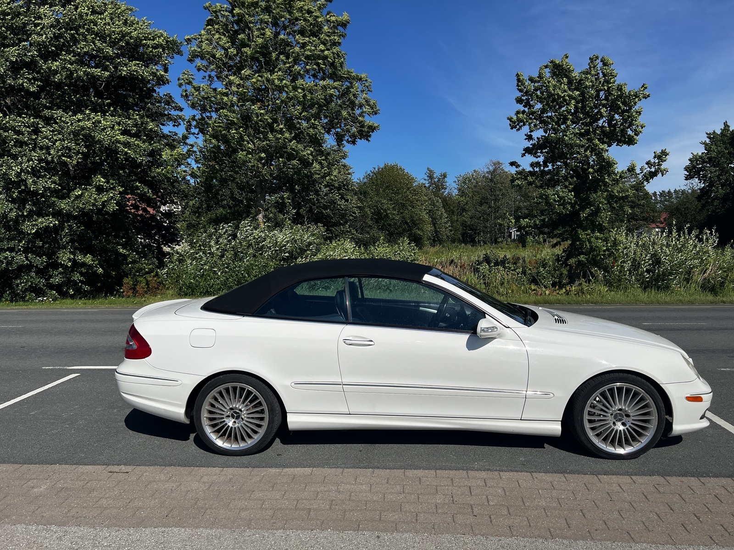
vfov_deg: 53.1
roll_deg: +1.0
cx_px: 367
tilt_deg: -2.2
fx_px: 551
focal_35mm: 26
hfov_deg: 67.3
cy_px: 275
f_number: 1.5
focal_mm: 5.7
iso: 50
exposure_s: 1/8696
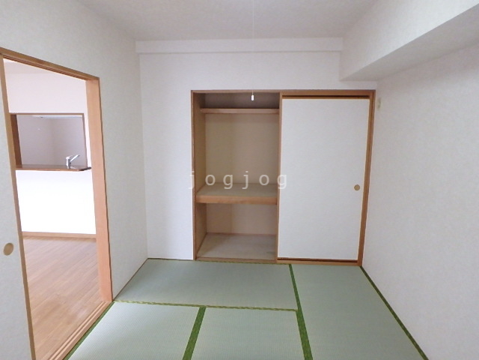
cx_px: 240
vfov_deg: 63.4
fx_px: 291
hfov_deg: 79.0
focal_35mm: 21
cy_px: 180
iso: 800
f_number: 3.5
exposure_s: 1/100
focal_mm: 3.7
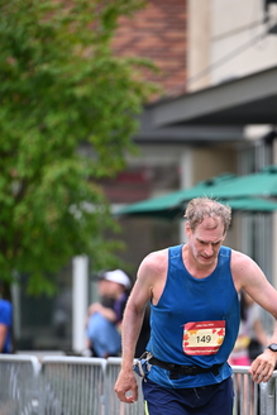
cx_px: 217
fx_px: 3862
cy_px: 291
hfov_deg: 4.1
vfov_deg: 6.1
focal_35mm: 335
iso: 640
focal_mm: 200
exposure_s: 1/1600
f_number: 2.8
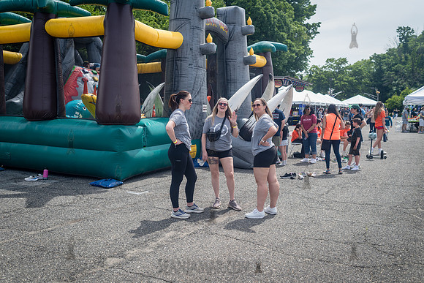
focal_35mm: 35
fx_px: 412
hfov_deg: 54.4
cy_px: 142
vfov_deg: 37.9
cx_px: 212
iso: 200
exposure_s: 1/1000
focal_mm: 35
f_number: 4
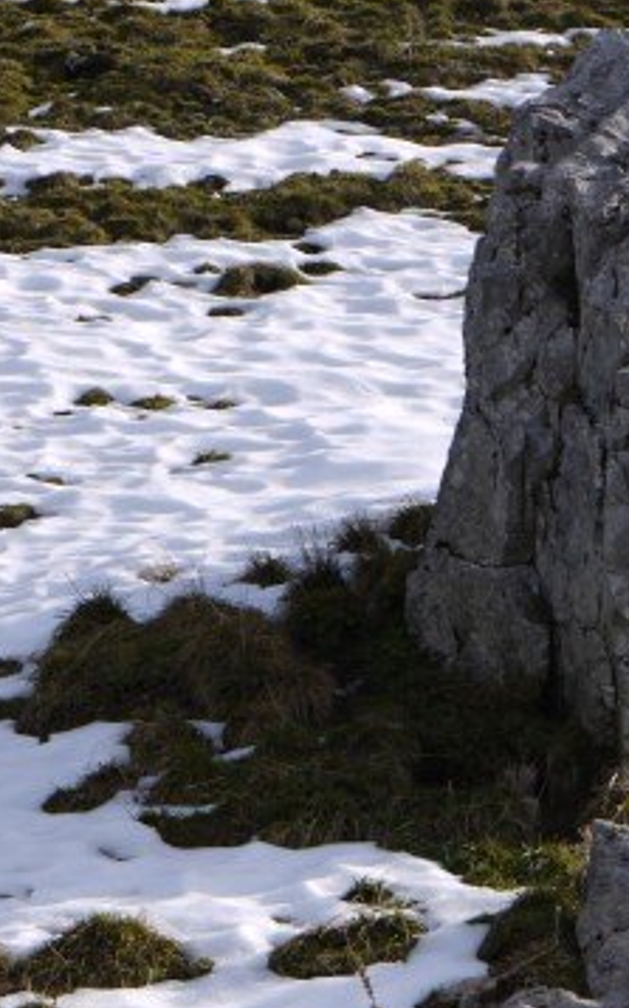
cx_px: 618
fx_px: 5625
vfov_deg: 10.2
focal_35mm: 205
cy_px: 776
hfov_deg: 6.4
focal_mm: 45
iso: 100
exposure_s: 1/400
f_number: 7.1
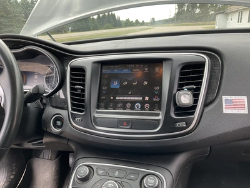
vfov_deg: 48.2
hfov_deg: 61.7
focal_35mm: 29
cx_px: 125
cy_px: 94
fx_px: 209
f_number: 1.8
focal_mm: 3
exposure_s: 1/122
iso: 20
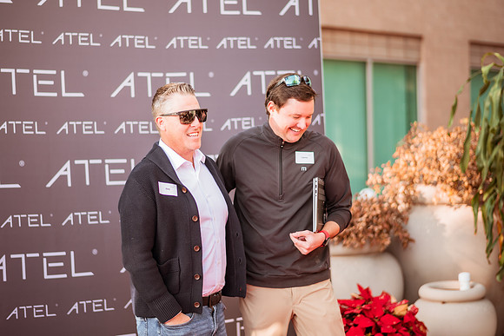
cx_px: 227
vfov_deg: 21.3
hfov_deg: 31.5
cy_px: 151
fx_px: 893
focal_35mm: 64
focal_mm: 58
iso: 64
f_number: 1.4
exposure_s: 1/800
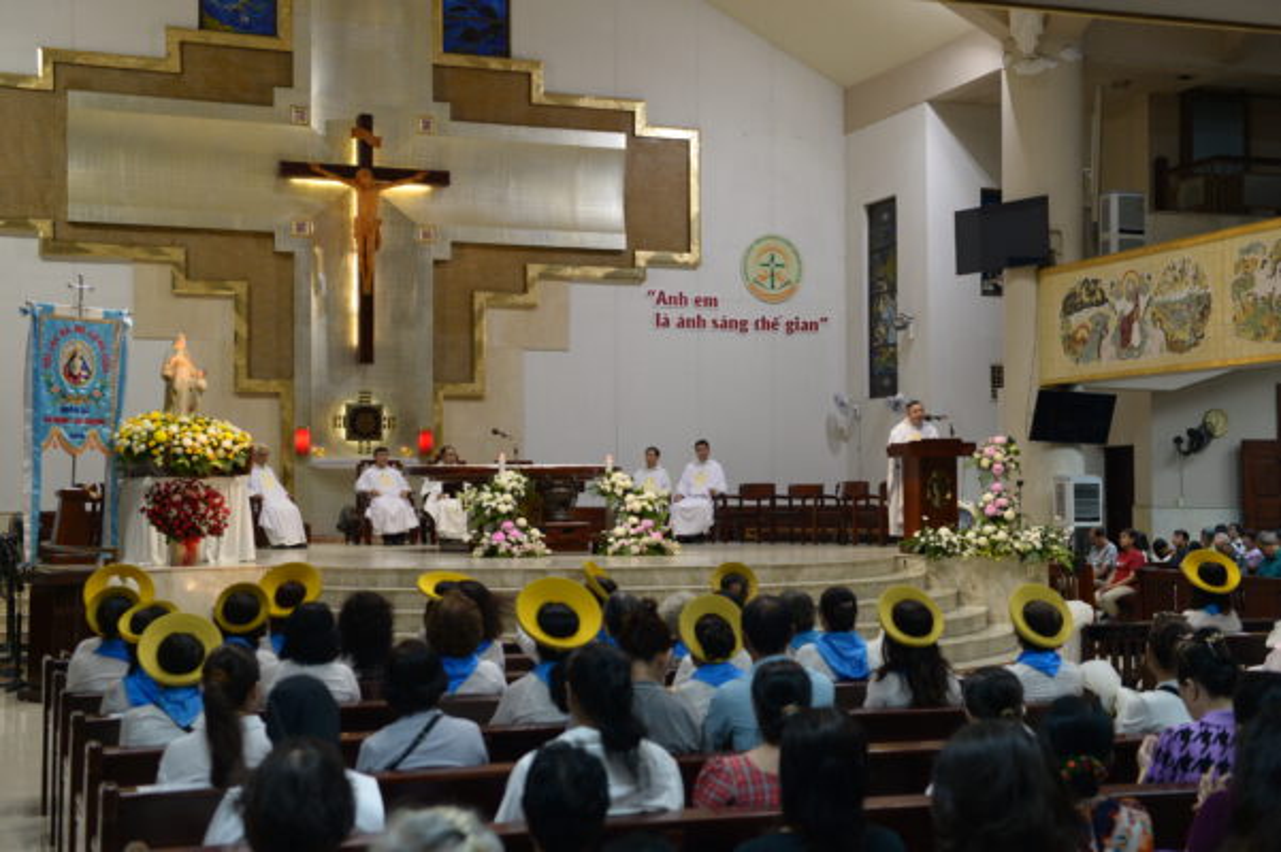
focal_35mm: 40
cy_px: 426
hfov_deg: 48.5
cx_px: 640
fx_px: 1422
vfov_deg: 33.4
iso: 1600
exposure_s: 1/160
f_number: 4
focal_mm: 40
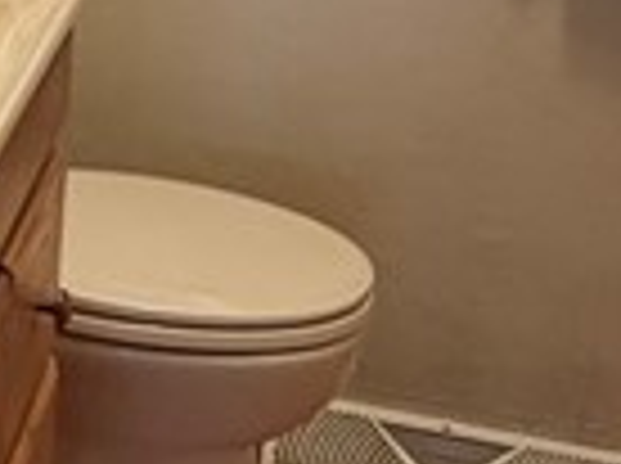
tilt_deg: -15.1
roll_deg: +1.9
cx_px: -567
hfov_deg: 15.6
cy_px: -18
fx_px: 1862
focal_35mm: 104
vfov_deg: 13.9
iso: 250
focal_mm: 2.22
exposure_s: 1/60
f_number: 2.2
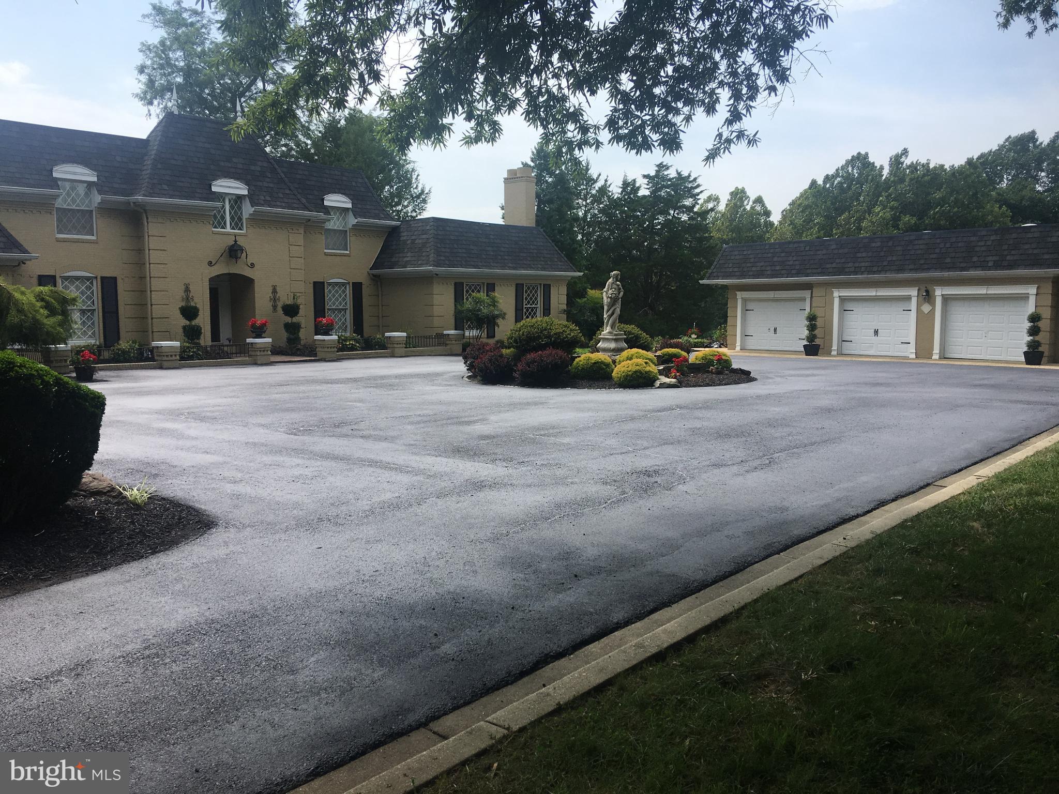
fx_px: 887
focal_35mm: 29
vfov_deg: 48.2
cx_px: 530
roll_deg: -0.3
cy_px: 397
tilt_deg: -4.9
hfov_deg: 61.7
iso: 25
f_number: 2.2
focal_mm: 4.15
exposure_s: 1/1374
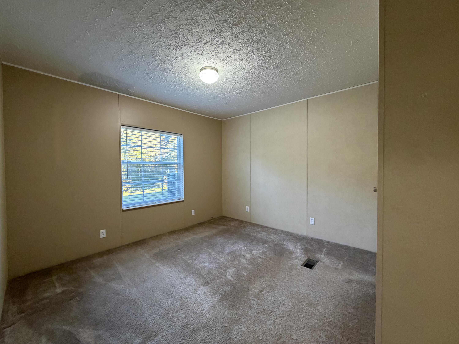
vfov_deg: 85.7
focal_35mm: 14
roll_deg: +0.2
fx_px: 186
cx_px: 230
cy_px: 172
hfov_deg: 102.1
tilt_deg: -2.0
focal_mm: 2.22
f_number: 2.2
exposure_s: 1/60
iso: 320
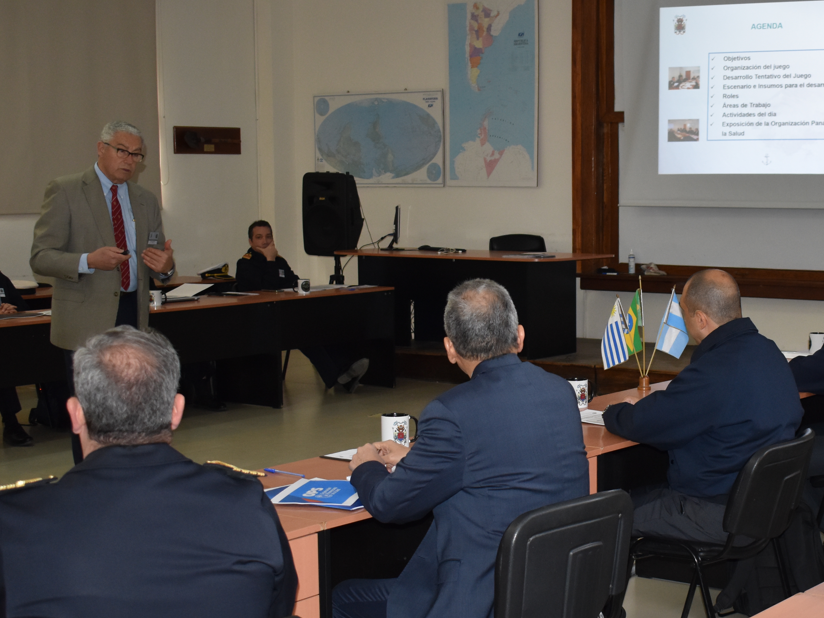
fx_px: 1476
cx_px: 589
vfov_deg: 23.6
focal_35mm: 62
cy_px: 379
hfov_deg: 30.8
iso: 900
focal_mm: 26
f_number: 4
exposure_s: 1/125
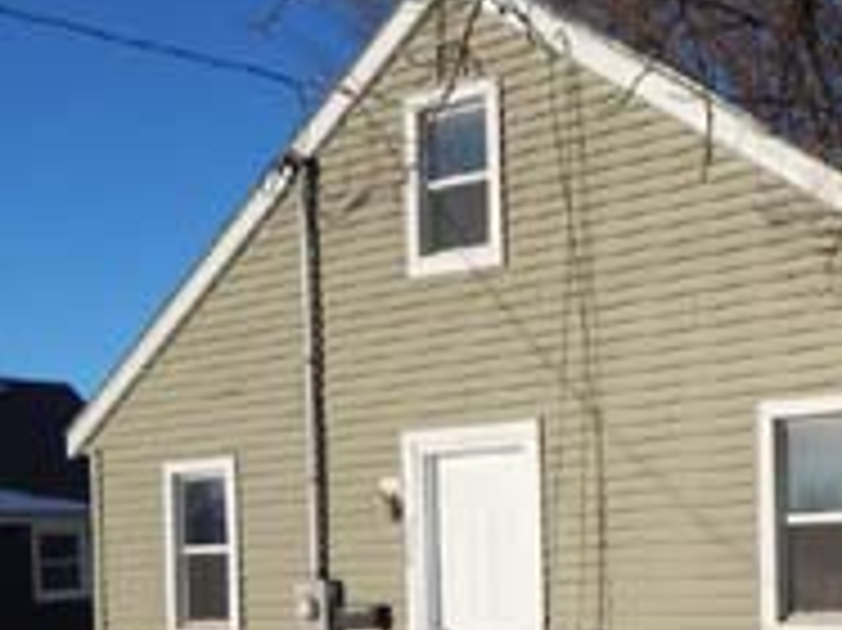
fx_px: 1142
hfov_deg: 37.3
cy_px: 572
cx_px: 788
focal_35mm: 47
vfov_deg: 29.5
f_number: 6
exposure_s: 1/800
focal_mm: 4
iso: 125
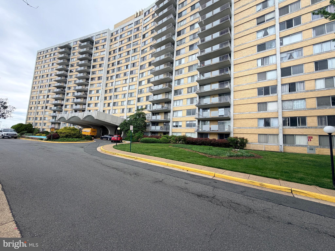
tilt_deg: +5.8
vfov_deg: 85.7
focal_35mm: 14
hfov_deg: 102.1
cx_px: 168
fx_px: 135
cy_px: 126
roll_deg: -2.9
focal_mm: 2.22
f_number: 2.2
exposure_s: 1/479
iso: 64
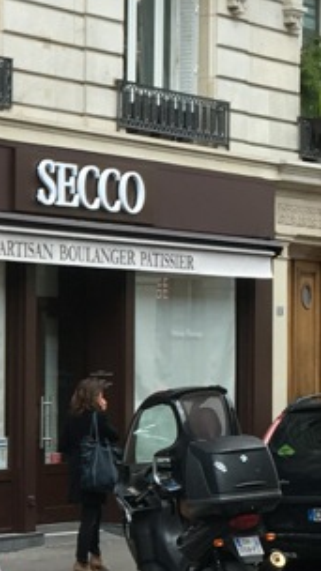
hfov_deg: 8.3
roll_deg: -0.6
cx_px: -454
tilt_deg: -0.9
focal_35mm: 133
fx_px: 2013
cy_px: 374
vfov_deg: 16.1
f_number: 2.2
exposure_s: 1/121
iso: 25
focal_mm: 4.15
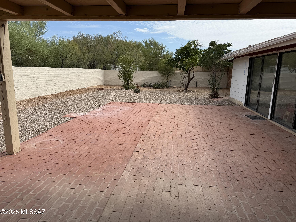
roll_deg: -0.9
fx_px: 205
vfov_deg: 56.8
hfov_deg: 71.6
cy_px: 111
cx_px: 148
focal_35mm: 24
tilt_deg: -10.7
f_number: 1.78
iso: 80
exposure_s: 1/4975
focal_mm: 6.76
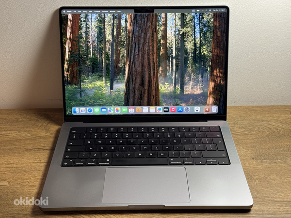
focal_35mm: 48
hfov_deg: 39.7
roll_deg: +1.0
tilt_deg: -32.5
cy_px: 109
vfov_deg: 30.3
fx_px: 404
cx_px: 146
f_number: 1.78
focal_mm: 6.76
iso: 125
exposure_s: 1/60
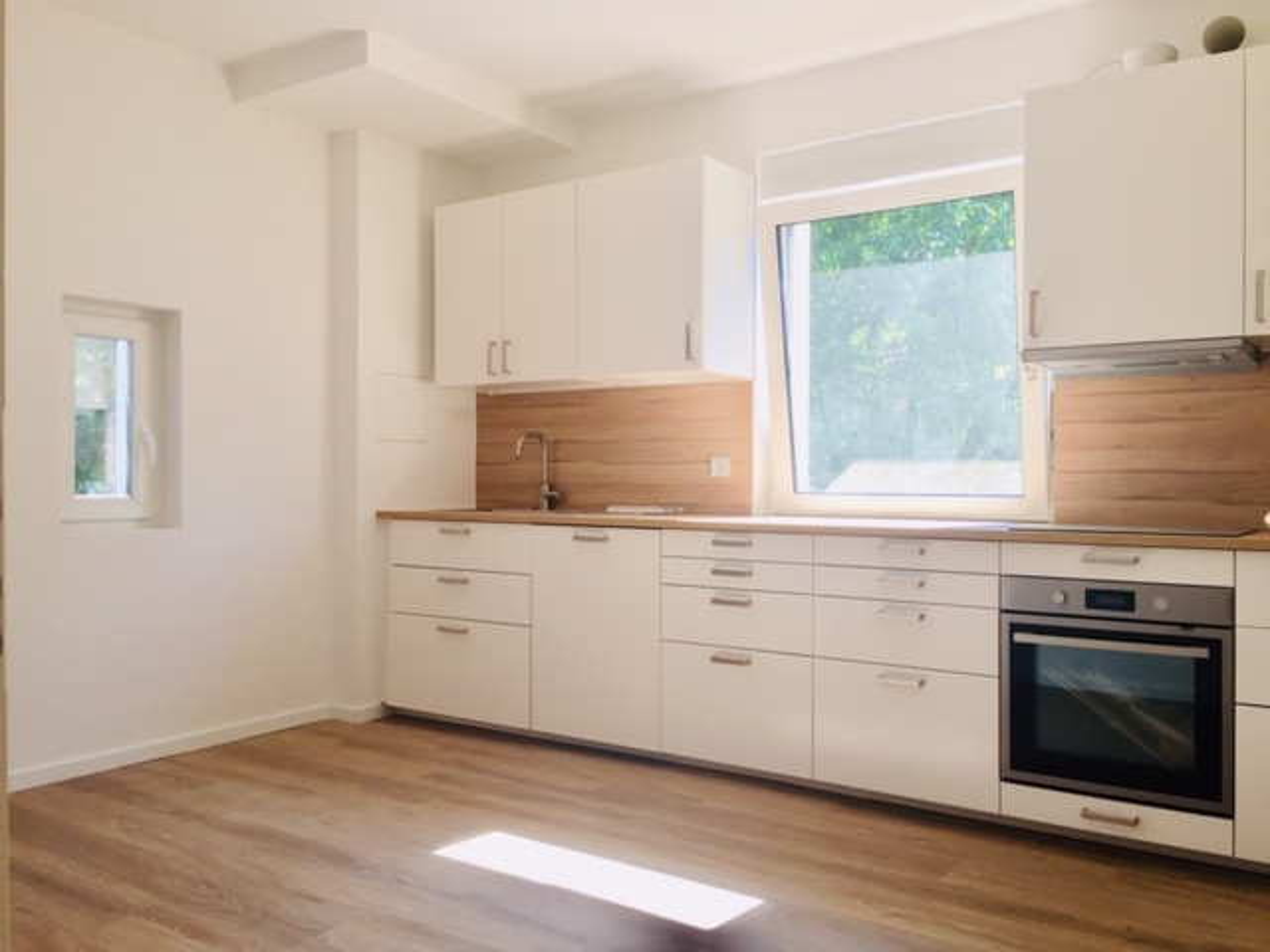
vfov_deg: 48.2
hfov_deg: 61.7
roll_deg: +0.0
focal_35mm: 29
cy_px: 476
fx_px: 1064
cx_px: 635
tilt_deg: +1.0
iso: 32
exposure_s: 1/157
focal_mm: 4.15
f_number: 2.2
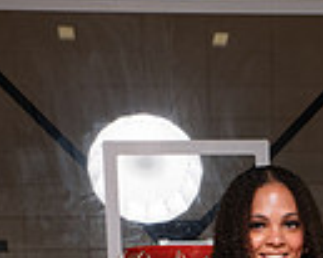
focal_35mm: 131
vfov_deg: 10.6
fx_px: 1251
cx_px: 295
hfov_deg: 14.5
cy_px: 554
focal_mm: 40
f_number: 7.1
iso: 250
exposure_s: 1/400
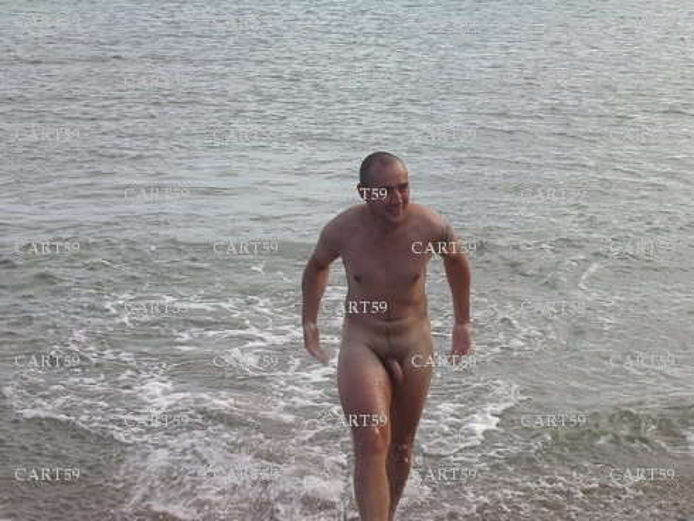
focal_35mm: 88
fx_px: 1765
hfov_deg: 22.2
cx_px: 347
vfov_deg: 16.8
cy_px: 260
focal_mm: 13.3
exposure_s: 1/100
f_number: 7.6
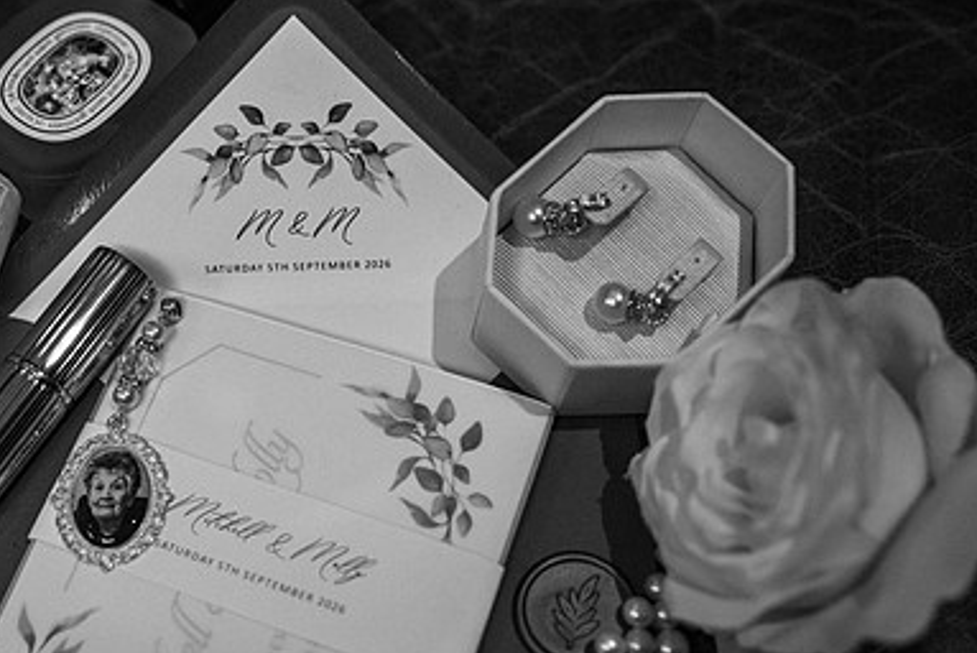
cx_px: 278
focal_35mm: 53
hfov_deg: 36.8
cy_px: 420
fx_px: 1439
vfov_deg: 25.5
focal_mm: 35
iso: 125
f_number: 2.8
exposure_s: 1/250
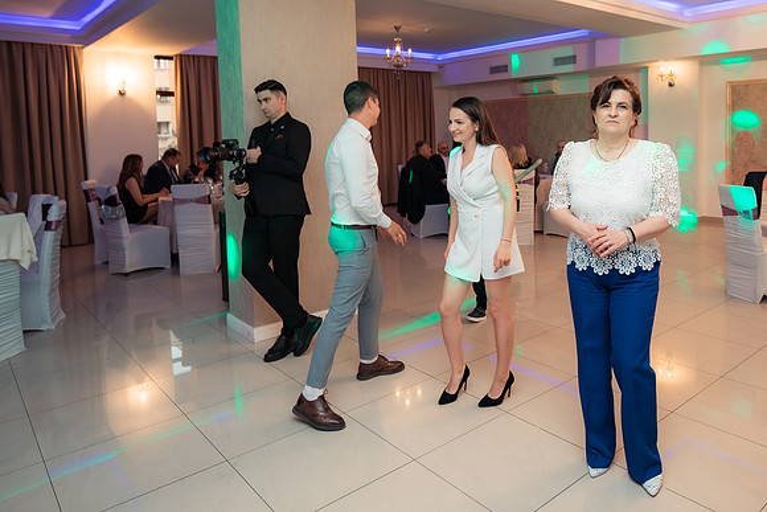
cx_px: 474
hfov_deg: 67.3
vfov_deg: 47.9
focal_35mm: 27
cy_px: 175
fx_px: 567
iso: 1600
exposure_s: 1/200
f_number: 2.8
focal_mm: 19
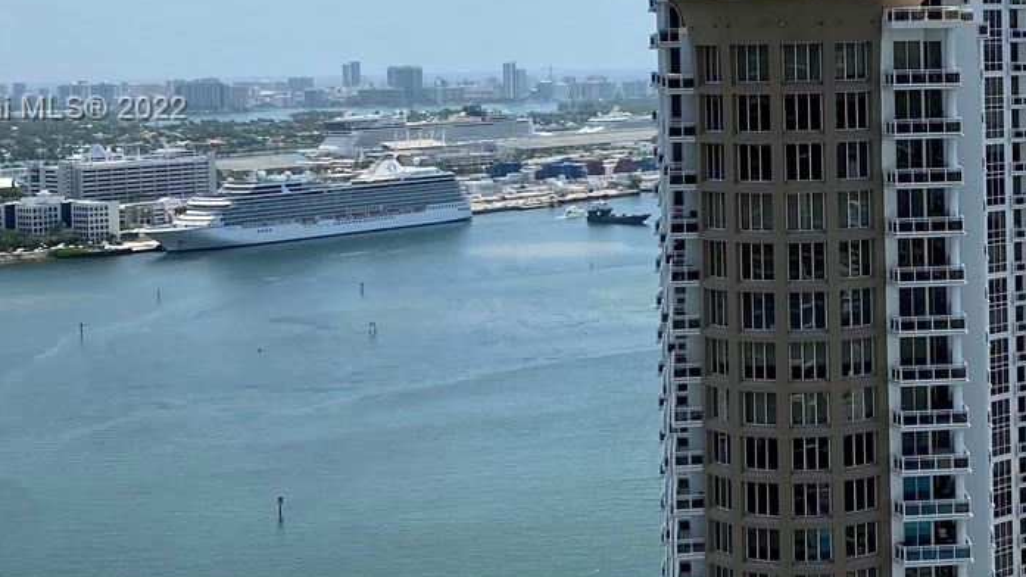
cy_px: 110
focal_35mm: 65
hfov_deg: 31.1
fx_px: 1768
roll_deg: +0.9
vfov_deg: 18.4
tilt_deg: -1.3
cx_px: 894
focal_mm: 4.25
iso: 32
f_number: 1.8
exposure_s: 1/4444
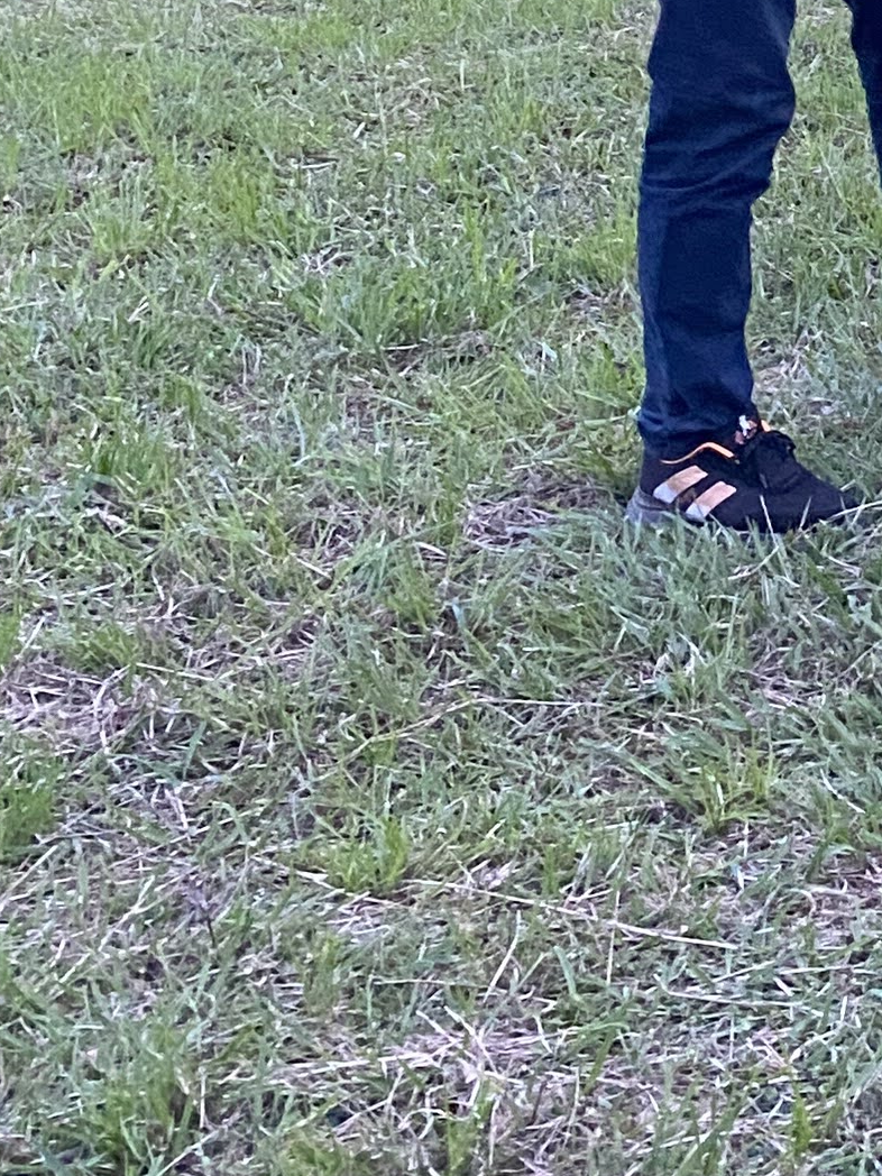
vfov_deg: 17.1
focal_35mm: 100
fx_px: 3397
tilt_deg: +0.7
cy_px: -752
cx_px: 1682
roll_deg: +0.2
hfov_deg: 13.1
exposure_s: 1/40
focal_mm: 4.25
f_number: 1.8
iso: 500
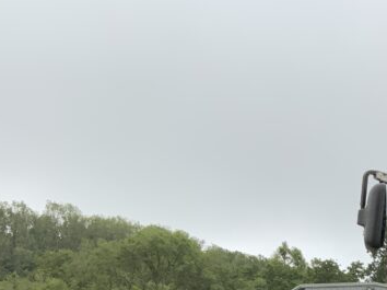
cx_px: 483
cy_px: 413
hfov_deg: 21.4
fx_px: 938
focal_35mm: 84
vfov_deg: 16.3
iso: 16
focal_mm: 3
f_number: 1.8
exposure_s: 1/221
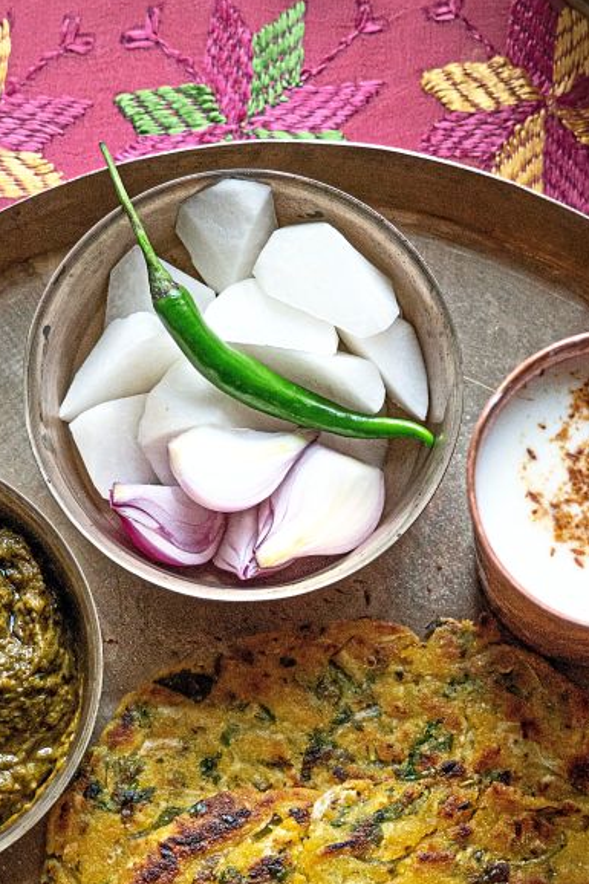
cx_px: 325
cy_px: 589
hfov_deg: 13.3
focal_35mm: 103
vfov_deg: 19.8
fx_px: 2529
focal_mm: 48
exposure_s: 1/500
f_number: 4.5
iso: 2000
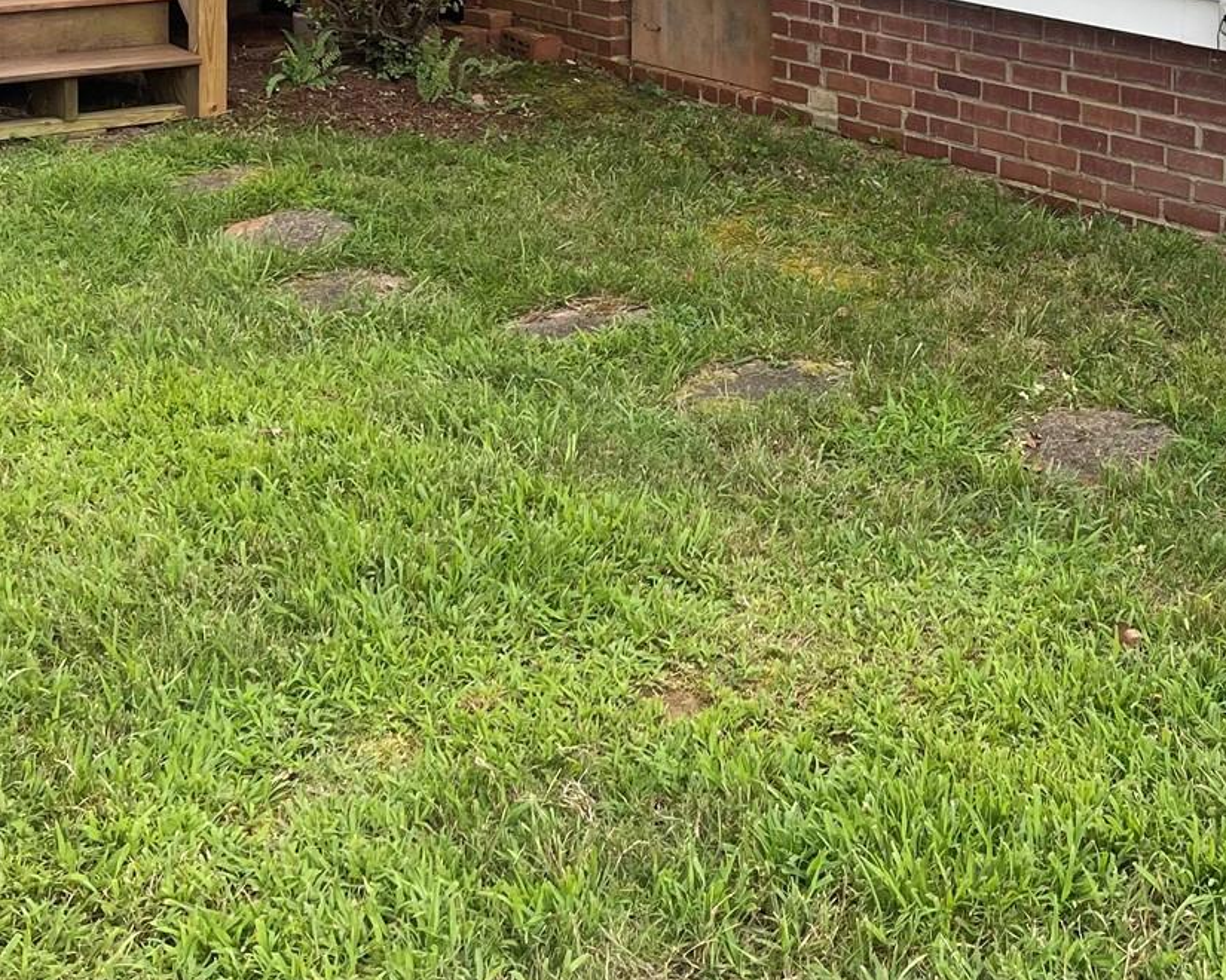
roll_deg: -2.0
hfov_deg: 29.5
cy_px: -99
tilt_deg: -6.0
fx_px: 2286
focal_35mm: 63
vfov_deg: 22.8
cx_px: 924
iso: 32
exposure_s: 1/446
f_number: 1.6
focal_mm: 5.1
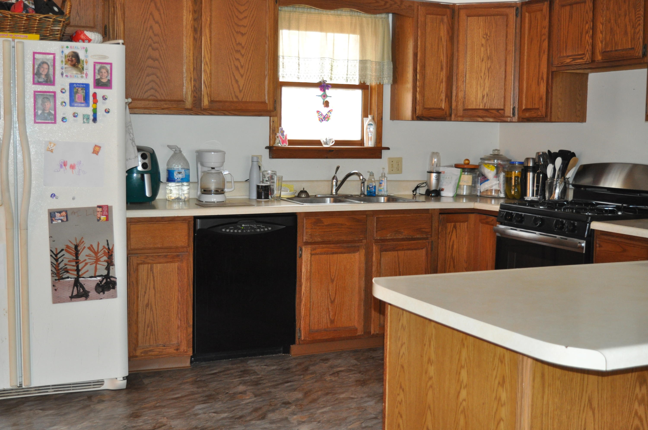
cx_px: 324
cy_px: 215
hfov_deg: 43.7
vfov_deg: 29.8
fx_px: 809
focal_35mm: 45
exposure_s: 1/60
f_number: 4.2
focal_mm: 30
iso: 800
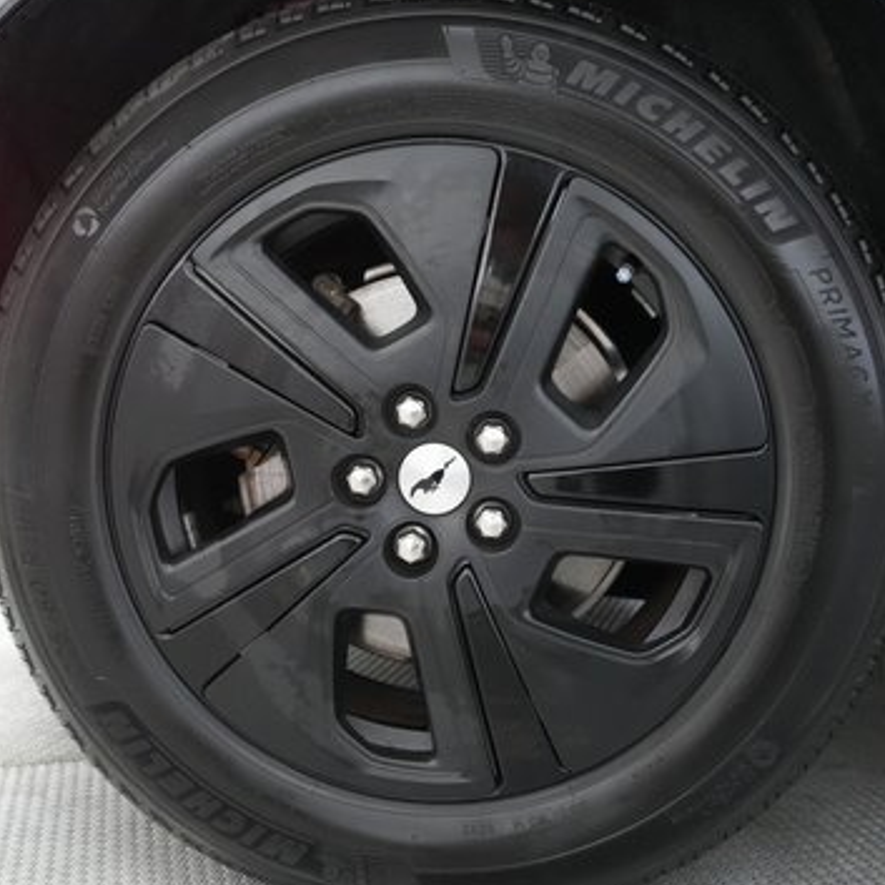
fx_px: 1070
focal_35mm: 37
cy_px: 456
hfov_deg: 44.9
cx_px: 431
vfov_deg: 44.9
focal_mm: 24
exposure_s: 1/160
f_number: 2.8
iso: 6400
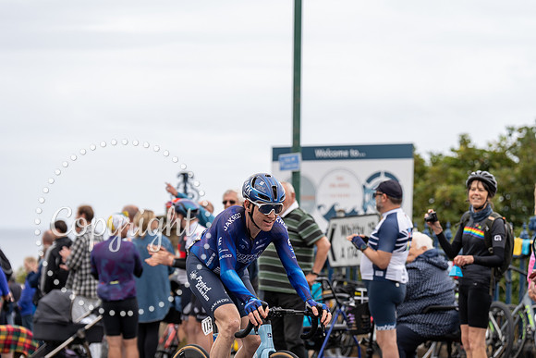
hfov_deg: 16.8
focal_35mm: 122
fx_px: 1817
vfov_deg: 11.2
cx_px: 268
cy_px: 179
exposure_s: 1/1000
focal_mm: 122
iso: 320
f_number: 3.5
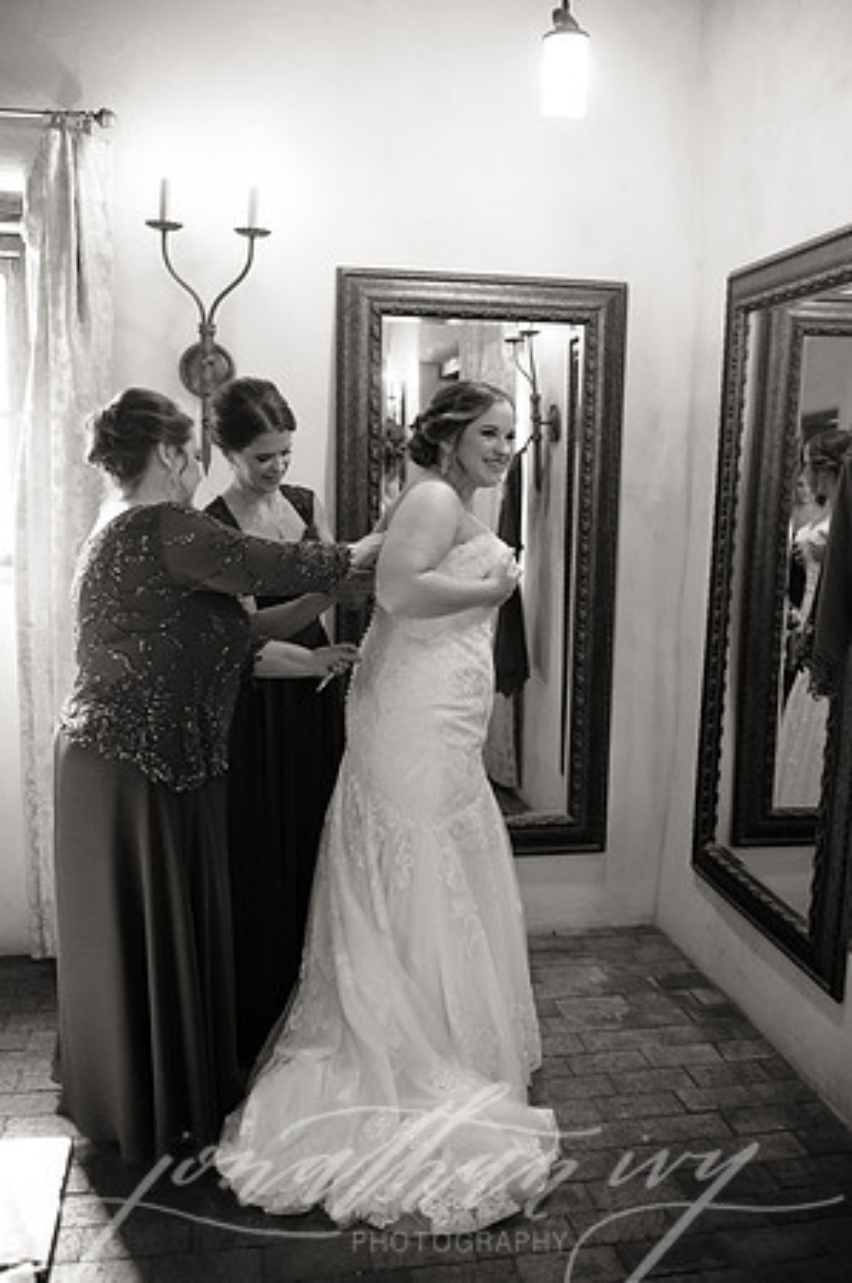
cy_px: 642
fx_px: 1139
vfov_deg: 58.8
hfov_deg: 41.0
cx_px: 426
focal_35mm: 32
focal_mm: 32
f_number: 2.8
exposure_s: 1/200
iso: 2500
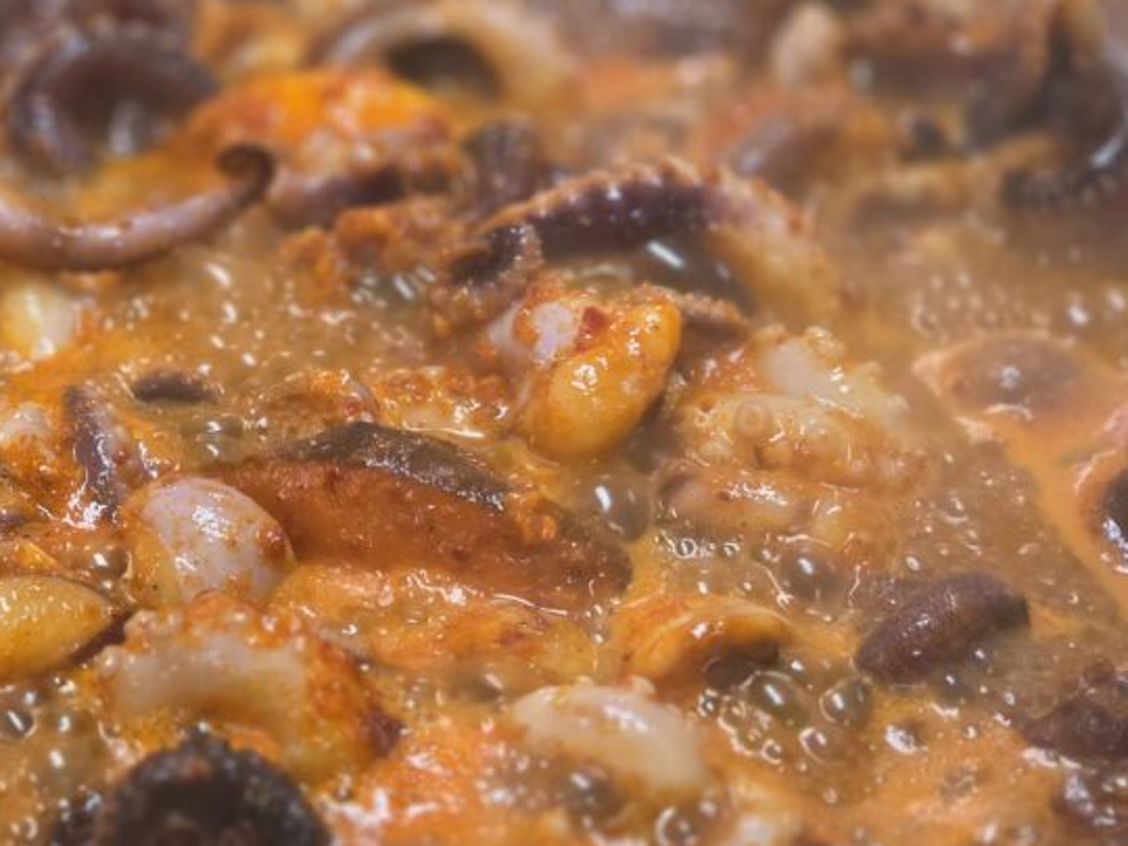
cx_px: 297
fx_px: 3747
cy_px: 454
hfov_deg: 17.0
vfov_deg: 12.9
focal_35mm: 115
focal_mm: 7
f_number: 2.4
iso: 400
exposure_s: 1/120
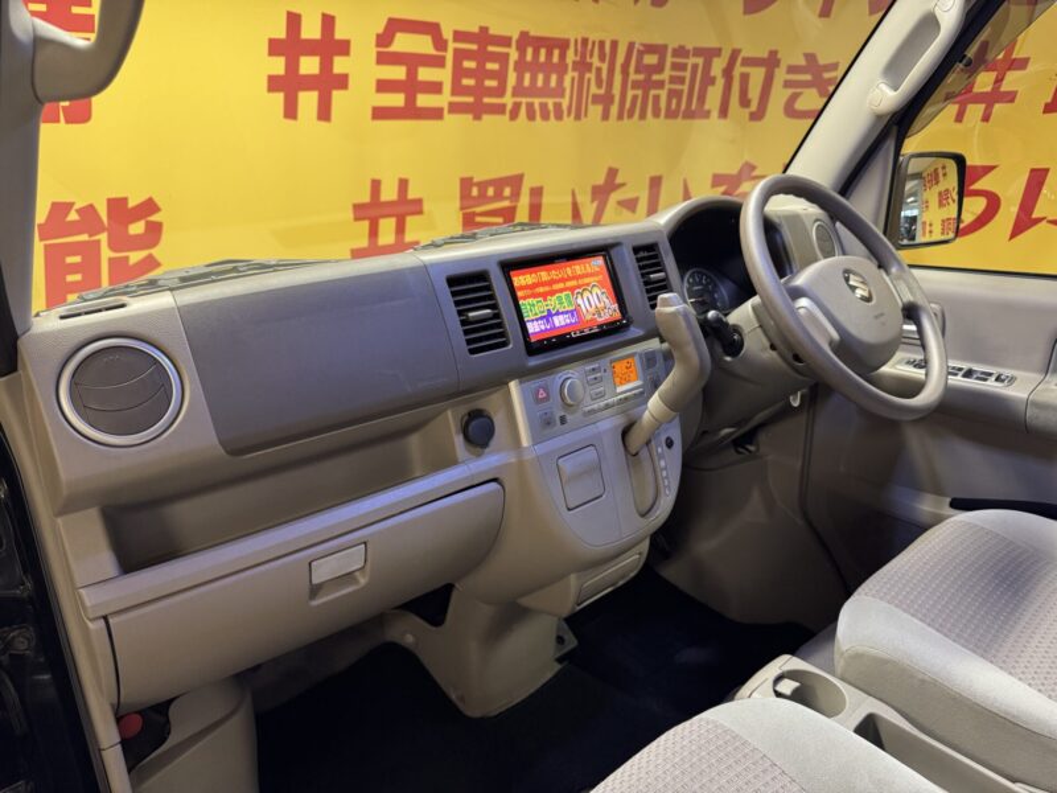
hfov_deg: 71.6
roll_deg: +1.4
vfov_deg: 56.8
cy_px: 396
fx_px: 733
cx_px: 528
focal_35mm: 24
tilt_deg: -18.0
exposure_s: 1/50
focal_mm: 6.76
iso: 250
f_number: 1.78
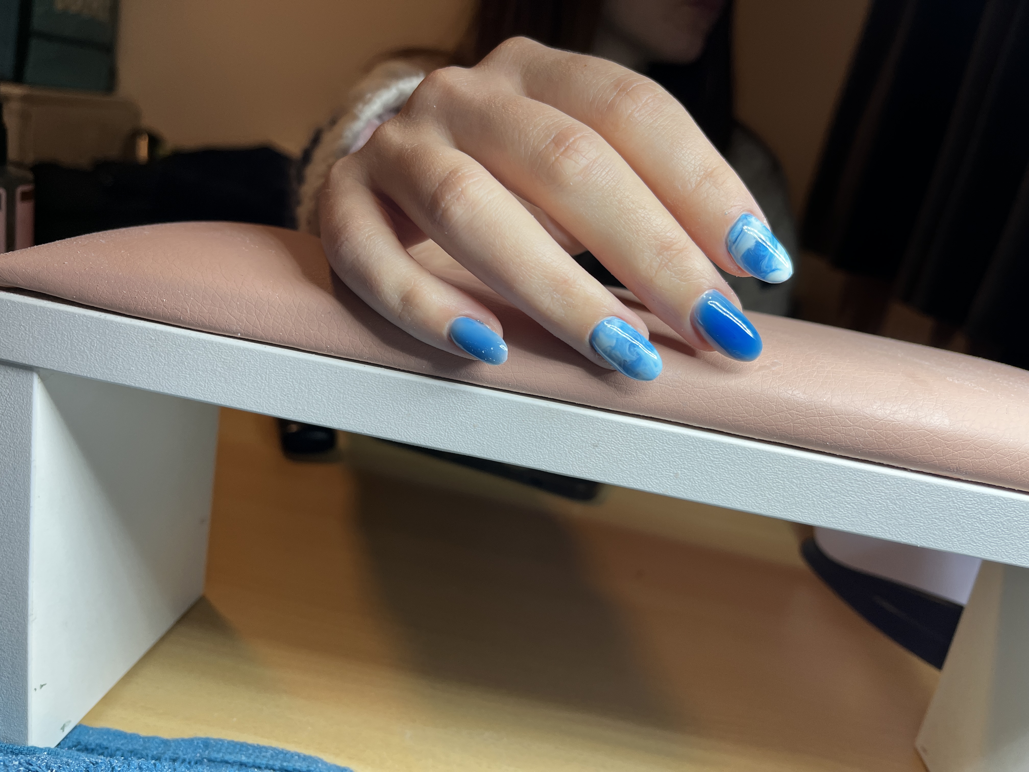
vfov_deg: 53.1
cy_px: 386
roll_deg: -10.1
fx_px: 773
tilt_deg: -17.1
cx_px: 514
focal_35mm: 26
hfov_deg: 67.3
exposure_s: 1/100
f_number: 1.6
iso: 64
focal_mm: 5.1
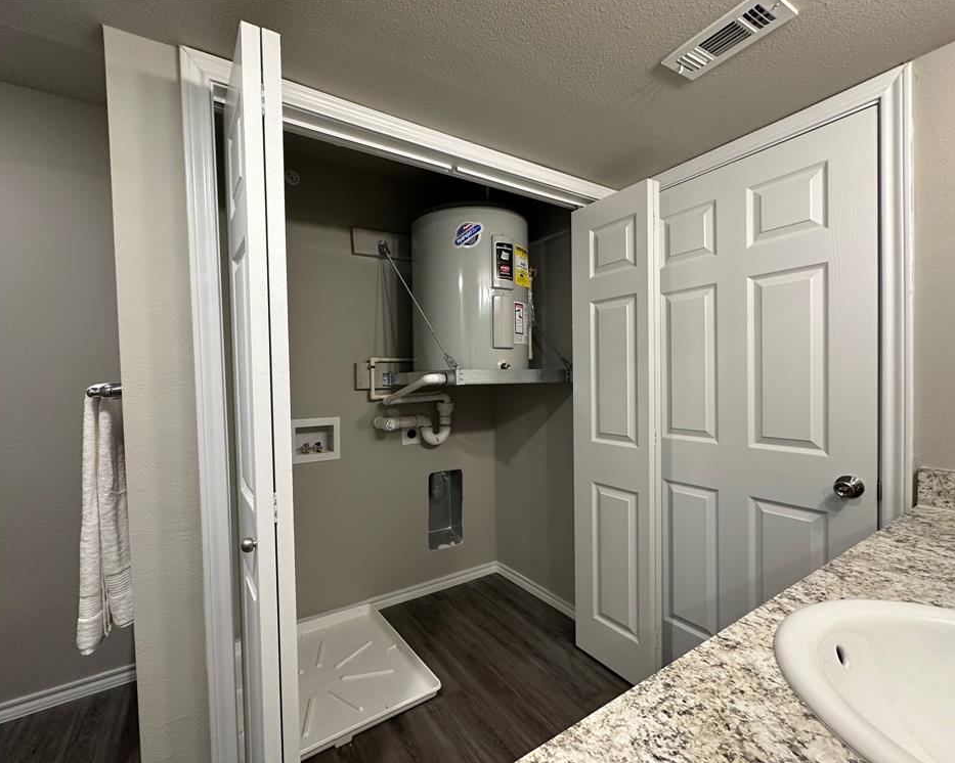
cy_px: 388
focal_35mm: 15
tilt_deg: -2.0
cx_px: 448
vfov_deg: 84.0
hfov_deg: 96.7
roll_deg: +1.2
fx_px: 424
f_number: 2.2
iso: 200
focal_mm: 2.22
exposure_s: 1/60
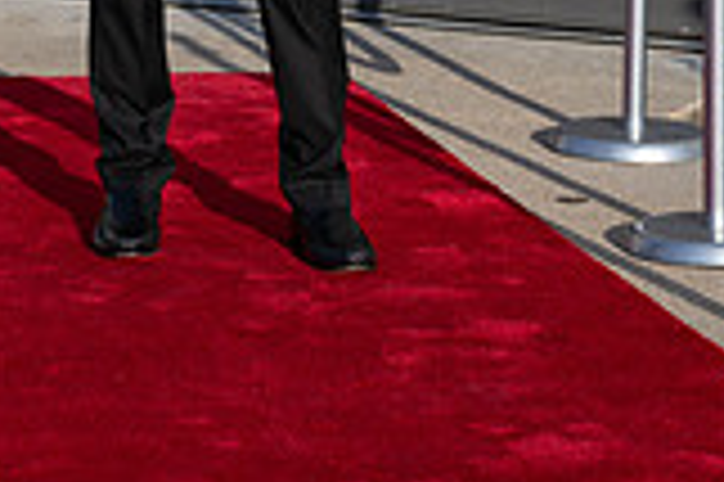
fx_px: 3998
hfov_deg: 10.3
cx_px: 301
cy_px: -509
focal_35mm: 199
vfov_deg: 6.7
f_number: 5
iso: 320
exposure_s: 1/2000
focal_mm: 71
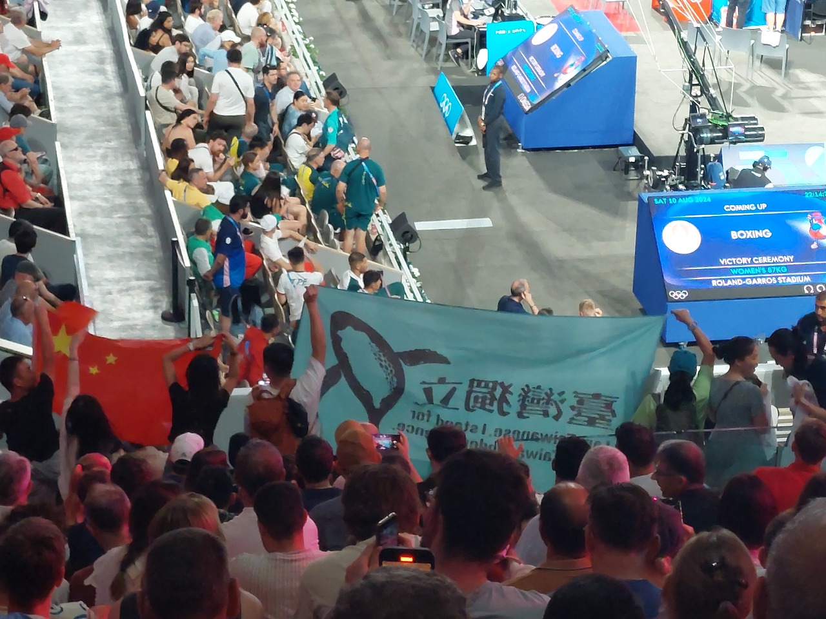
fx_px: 573
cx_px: 413
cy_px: 310
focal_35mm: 24
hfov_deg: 71.6
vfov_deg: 56.8
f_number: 1.8
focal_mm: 5.23
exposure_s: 1/60
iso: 320
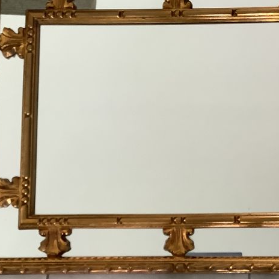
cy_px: 173
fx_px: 538
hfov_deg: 28.9
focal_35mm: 59
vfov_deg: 29.0
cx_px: 177
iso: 200
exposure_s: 1/60
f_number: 2.4
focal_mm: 3.3
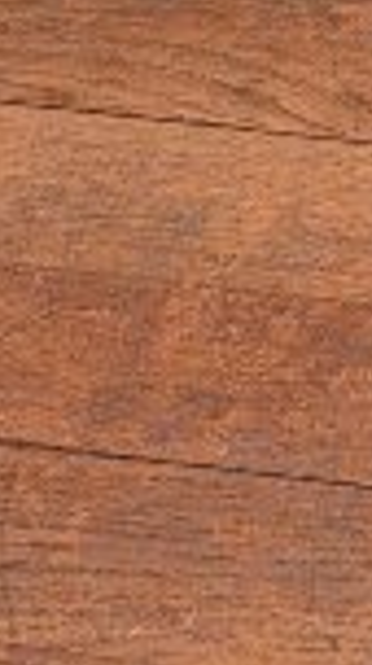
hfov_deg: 5.4
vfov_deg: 8.8
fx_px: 3488
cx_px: 1470
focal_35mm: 198
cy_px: -1391
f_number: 1.8
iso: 160
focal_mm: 5.4
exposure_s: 1/100
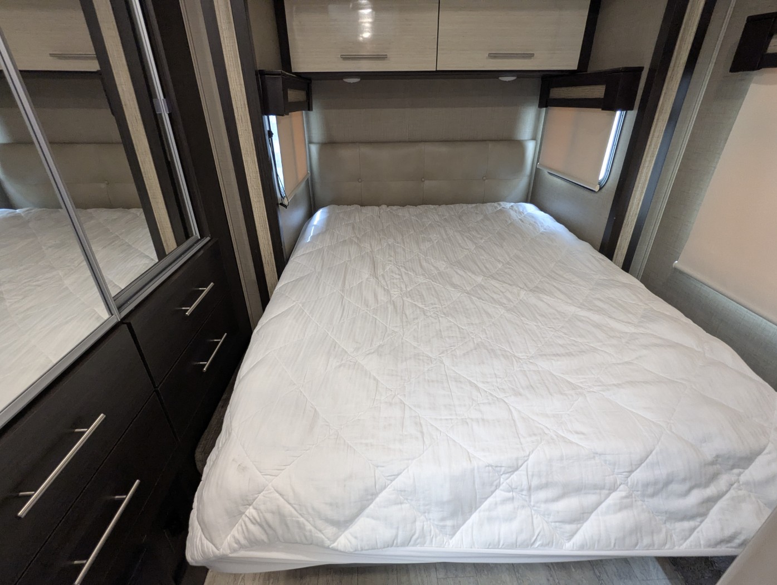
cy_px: 292
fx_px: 360
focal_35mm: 16
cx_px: 388
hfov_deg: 94.4
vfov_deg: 78.2
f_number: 2.2
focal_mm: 2.35
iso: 322
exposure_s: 1/63.9
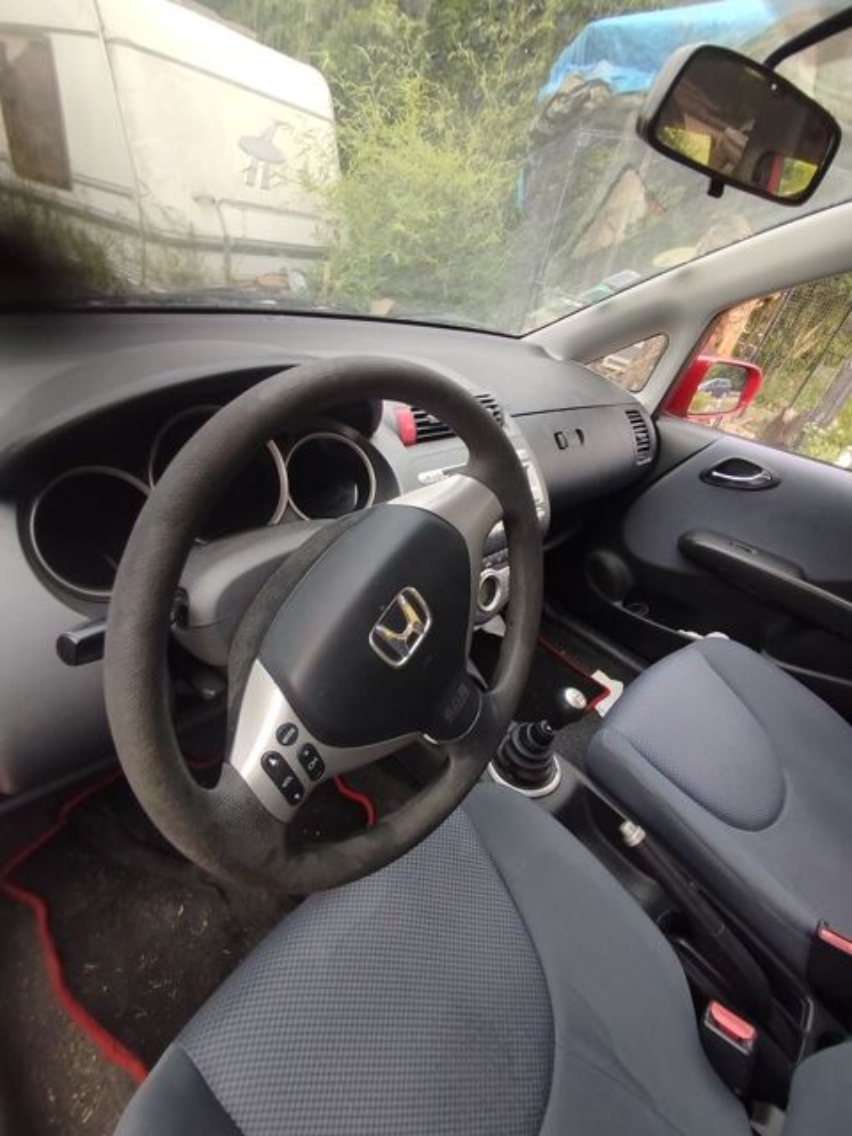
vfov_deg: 98.2
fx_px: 492
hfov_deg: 81.7
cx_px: 426
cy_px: 568
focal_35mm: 15
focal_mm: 1.65
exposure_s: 1/100
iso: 50
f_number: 2.2
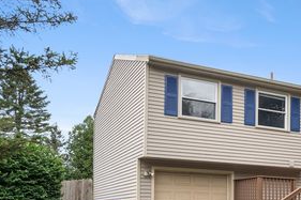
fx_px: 401
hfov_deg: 38.8
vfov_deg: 27.5
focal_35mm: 48
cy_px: 161
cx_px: 260
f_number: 6.3
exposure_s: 1/200
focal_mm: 27
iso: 500
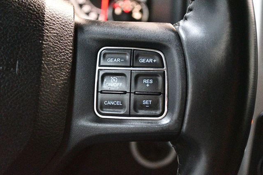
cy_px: 88
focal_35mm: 60
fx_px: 438
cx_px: 132
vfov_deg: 22.6
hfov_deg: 33.4
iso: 12800
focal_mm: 40
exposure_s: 1/30
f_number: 5.3
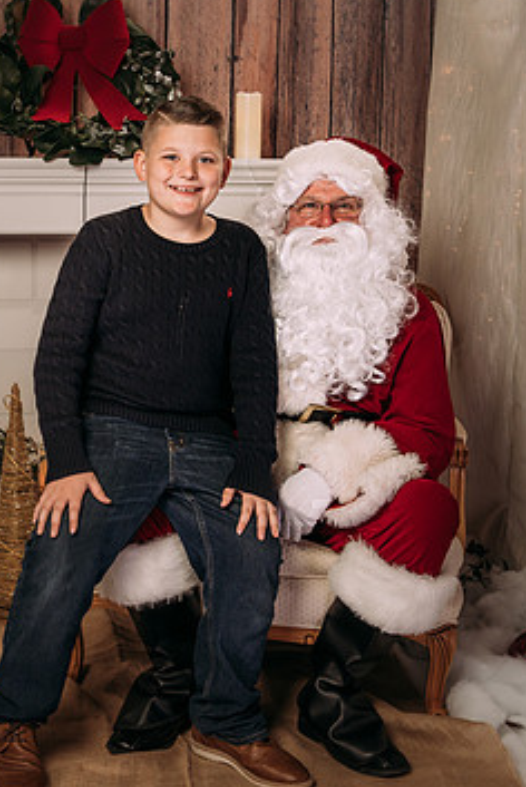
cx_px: 78
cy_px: 399
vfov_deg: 32.9
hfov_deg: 21.9
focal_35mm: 61
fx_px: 1334
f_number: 5.6
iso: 100
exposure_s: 1/100
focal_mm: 35
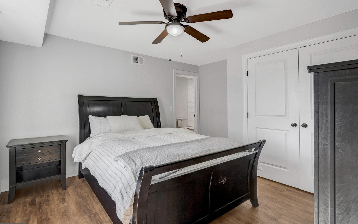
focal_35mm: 17
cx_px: 172
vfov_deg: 68.0
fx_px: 166
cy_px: 112
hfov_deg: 94.3
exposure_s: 1/30
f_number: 8
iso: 1250
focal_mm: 16
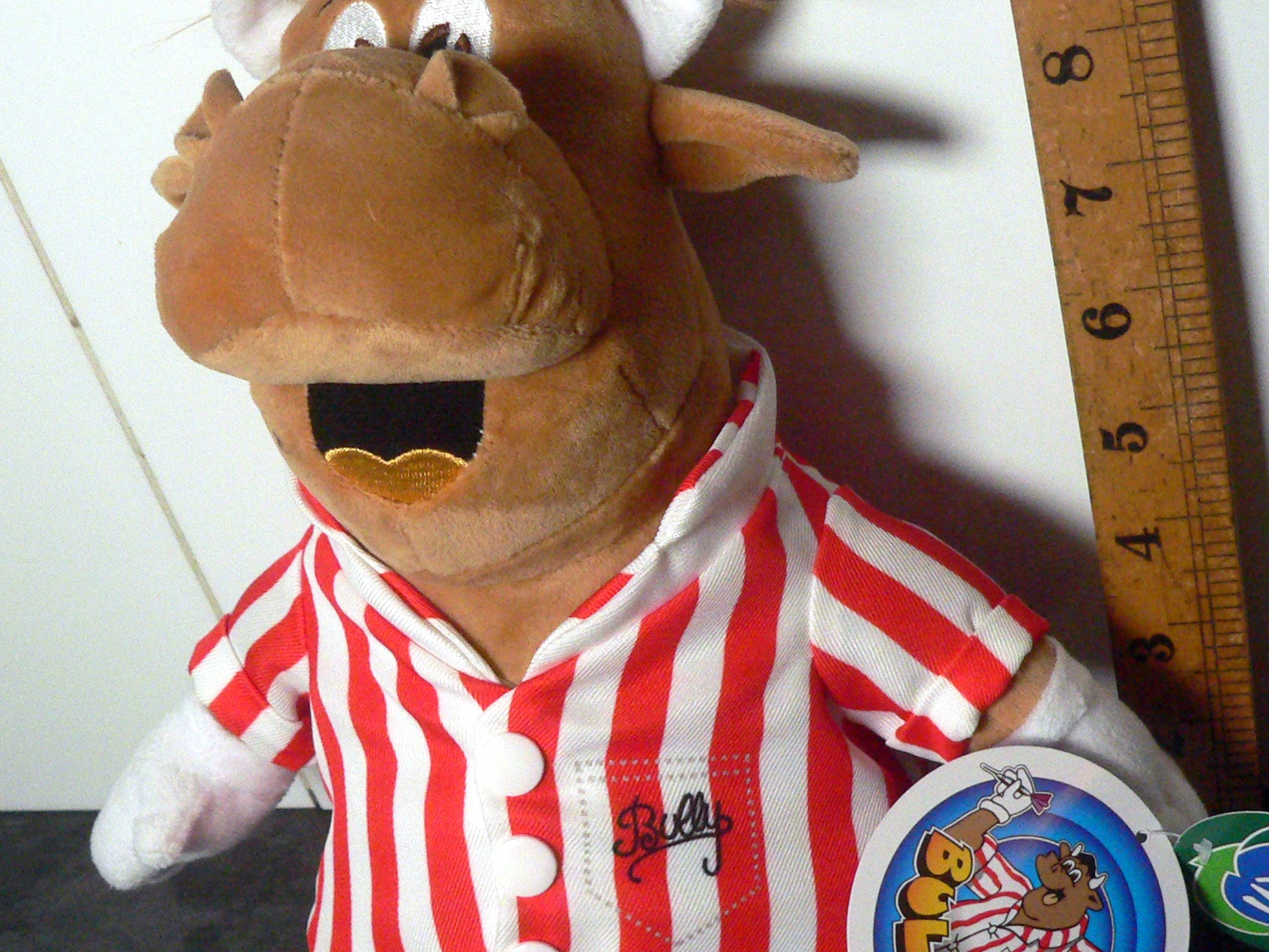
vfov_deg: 29.0
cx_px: 656
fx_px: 1833
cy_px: 577
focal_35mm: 50
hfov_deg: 38.2
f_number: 2.8
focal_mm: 6
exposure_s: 1/80
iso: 400
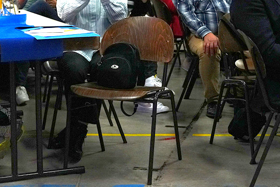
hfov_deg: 23.1
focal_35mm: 88
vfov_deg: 15.4
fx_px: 684
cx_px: 165
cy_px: 32
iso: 2500
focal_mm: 32
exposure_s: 1/100
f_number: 2.8
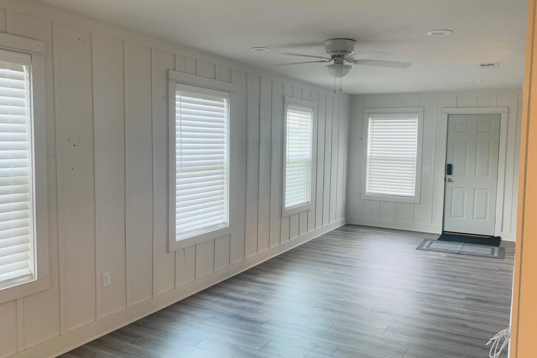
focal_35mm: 30
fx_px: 447
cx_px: 284
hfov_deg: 61.9
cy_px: 178
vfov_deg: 43.6
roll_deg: -1.1
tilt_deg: -4.1
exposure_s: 1/60
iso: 100
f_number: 1.8
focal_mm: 4.25
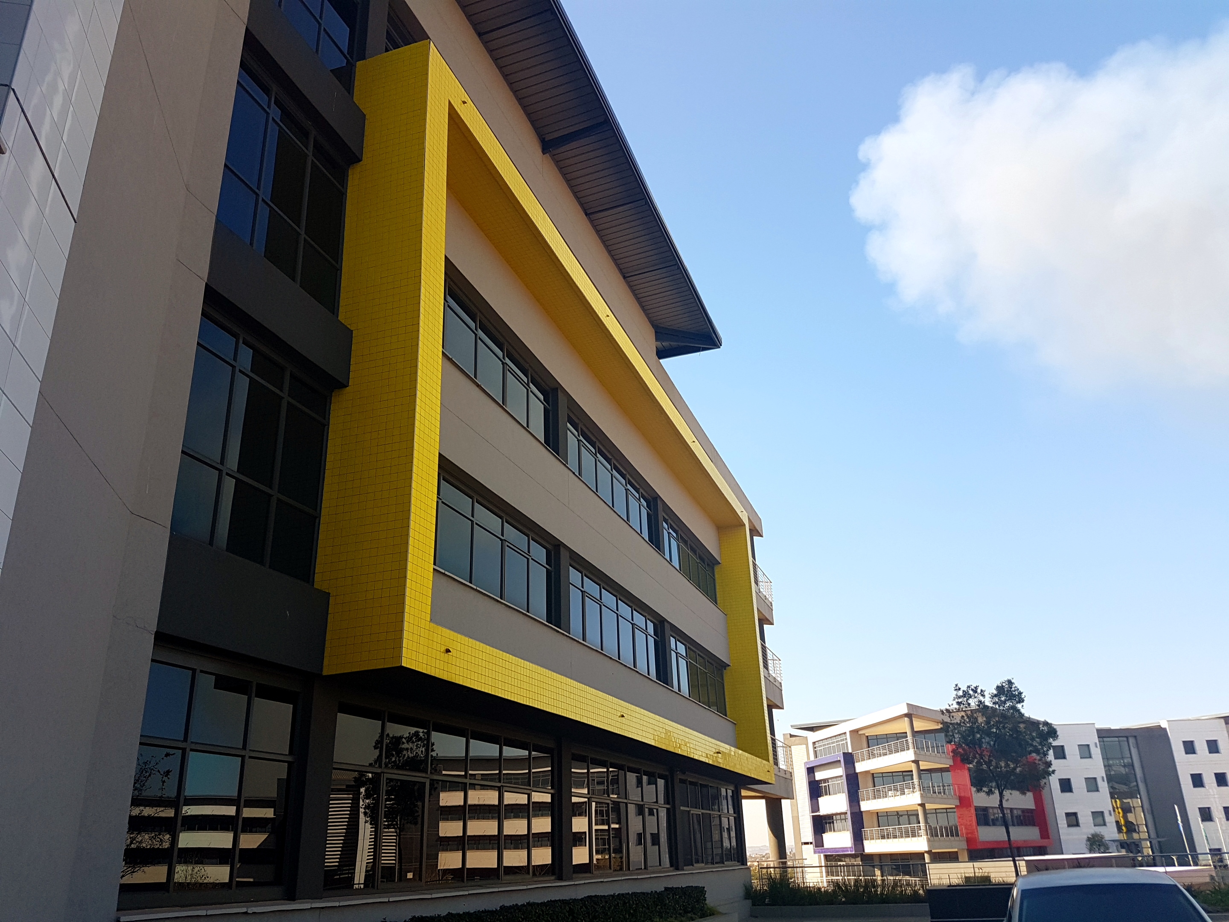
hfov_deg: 67.3
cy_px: 461
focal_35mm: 26
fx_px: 923
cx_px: 614
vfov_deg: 53.1
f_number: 1.7
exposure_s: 1/886
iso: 40
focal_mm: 4.2
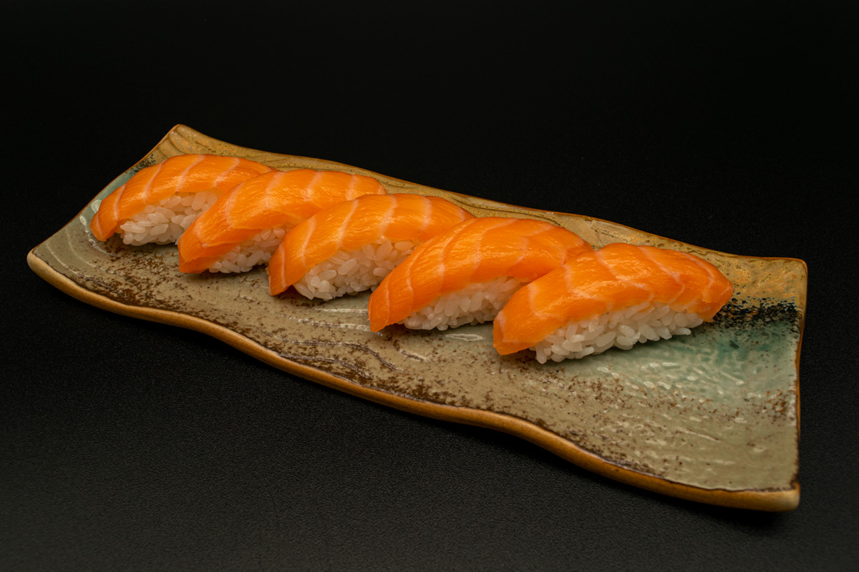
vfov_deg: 47.9
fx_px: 644
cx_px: 430
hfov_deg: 67.4
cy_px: 286
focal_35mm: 27
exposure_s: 1/60
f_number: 8
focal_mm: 18
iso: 100
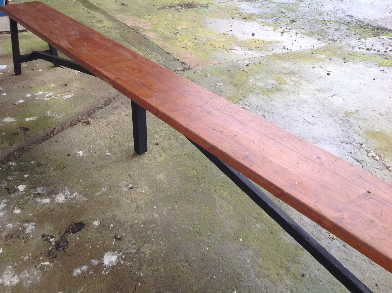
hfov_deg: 52.7
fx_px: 396
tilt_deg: -31.3
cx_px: 196
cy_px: 146
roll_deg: -2.7
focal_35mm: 35
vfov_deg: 40.6
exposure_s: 1/24
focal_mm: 4.28
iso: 50
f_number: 2.4
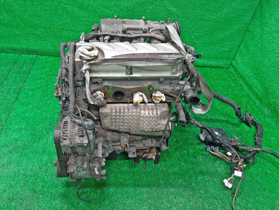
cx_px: 140
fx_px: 210
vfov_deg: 53.1
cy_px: 105
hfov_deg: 67.3
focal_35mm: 26
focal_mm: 3.93
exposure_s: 1/50
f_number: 1.7
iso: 167
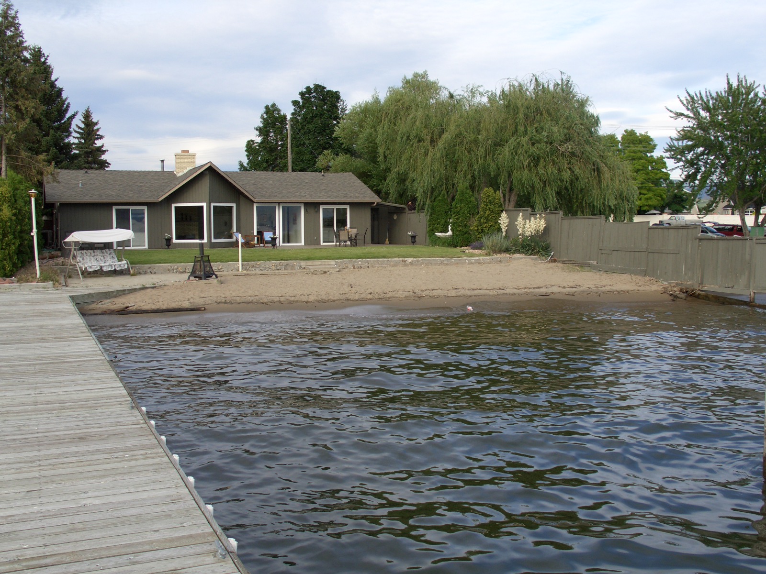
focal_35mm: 36
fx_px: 797
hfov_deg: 51.4
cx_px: 383
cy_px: 287
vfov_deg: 39.7
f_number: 4.1
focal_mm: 7.8
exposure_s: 1/500
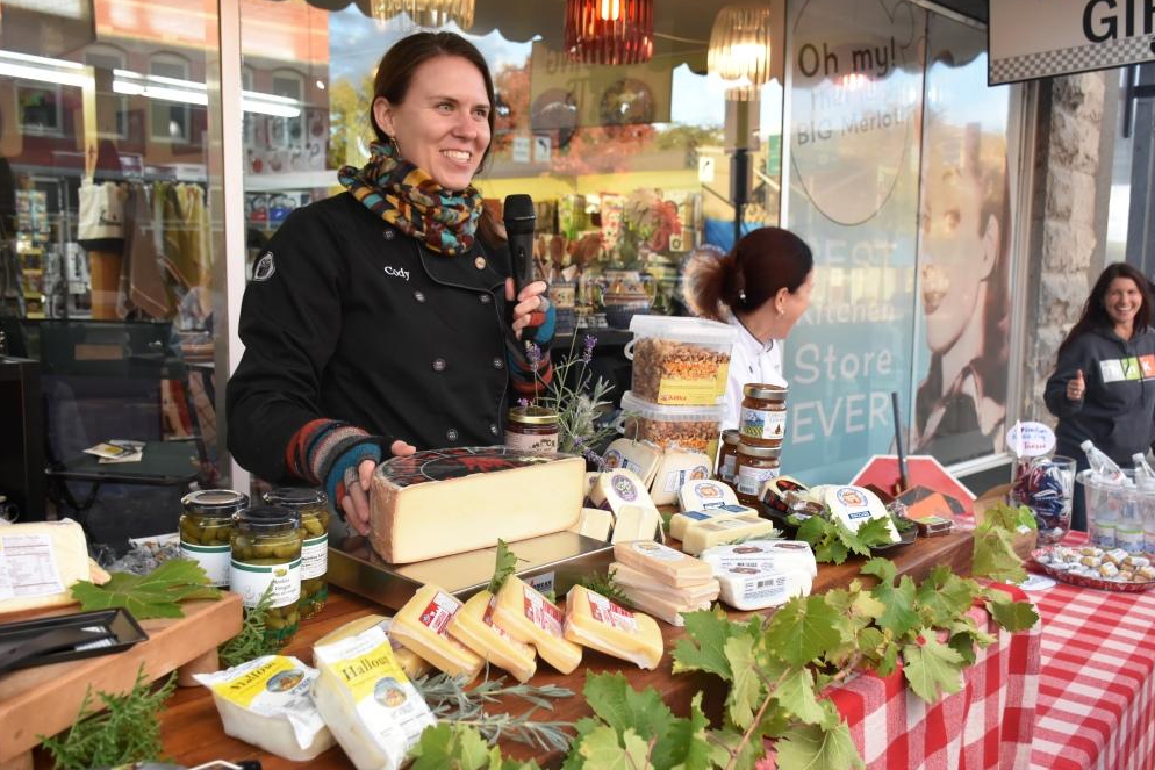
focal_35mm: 34
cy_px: 386
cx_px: 588
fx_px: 1091
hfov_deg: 55.8
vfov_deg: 38.9
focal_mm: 22
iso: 800
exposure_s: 1/125
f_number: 5.6
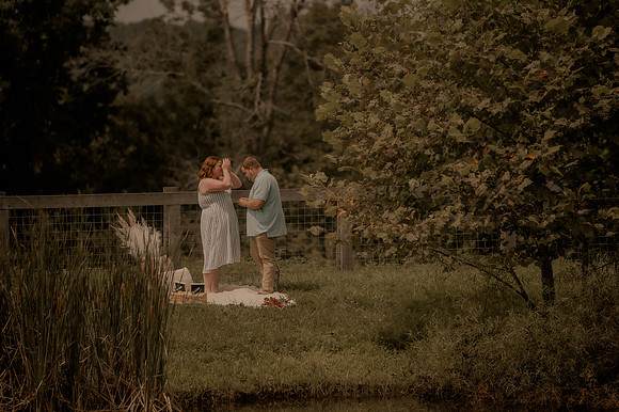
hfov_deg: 10.3
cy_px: 206
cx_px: 310
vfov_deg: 6.9
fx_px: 3437
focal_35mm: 200
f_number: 2.8
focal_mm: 200
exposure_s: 1/1600
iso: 125
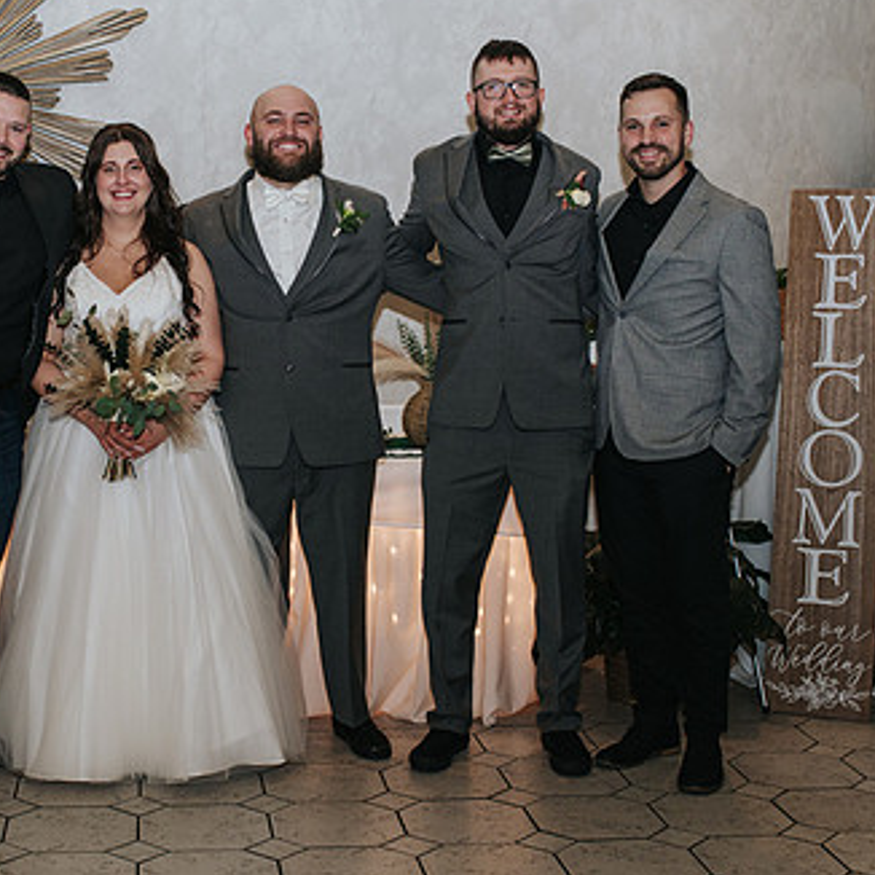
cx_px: 238
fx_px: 1659
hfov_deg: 29.2
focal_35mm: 58
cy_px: 423
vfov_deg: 29.5
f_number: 3.2
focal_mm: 35
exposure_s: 1/200
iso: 800
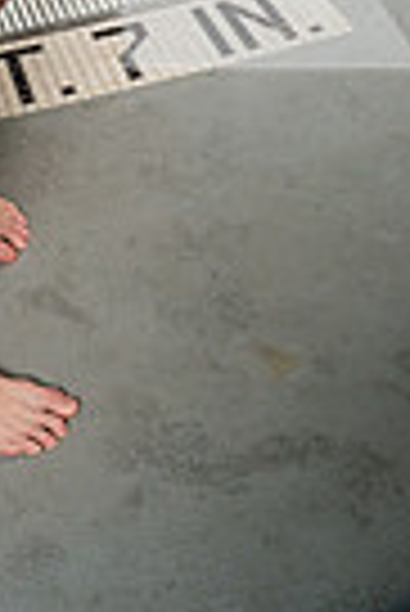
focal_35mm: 66
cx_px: -234
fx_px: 1125
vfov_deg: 22.7
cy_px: -382
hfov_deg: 18.0
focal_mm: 20
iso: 400
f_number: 7.1
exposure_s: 1/250
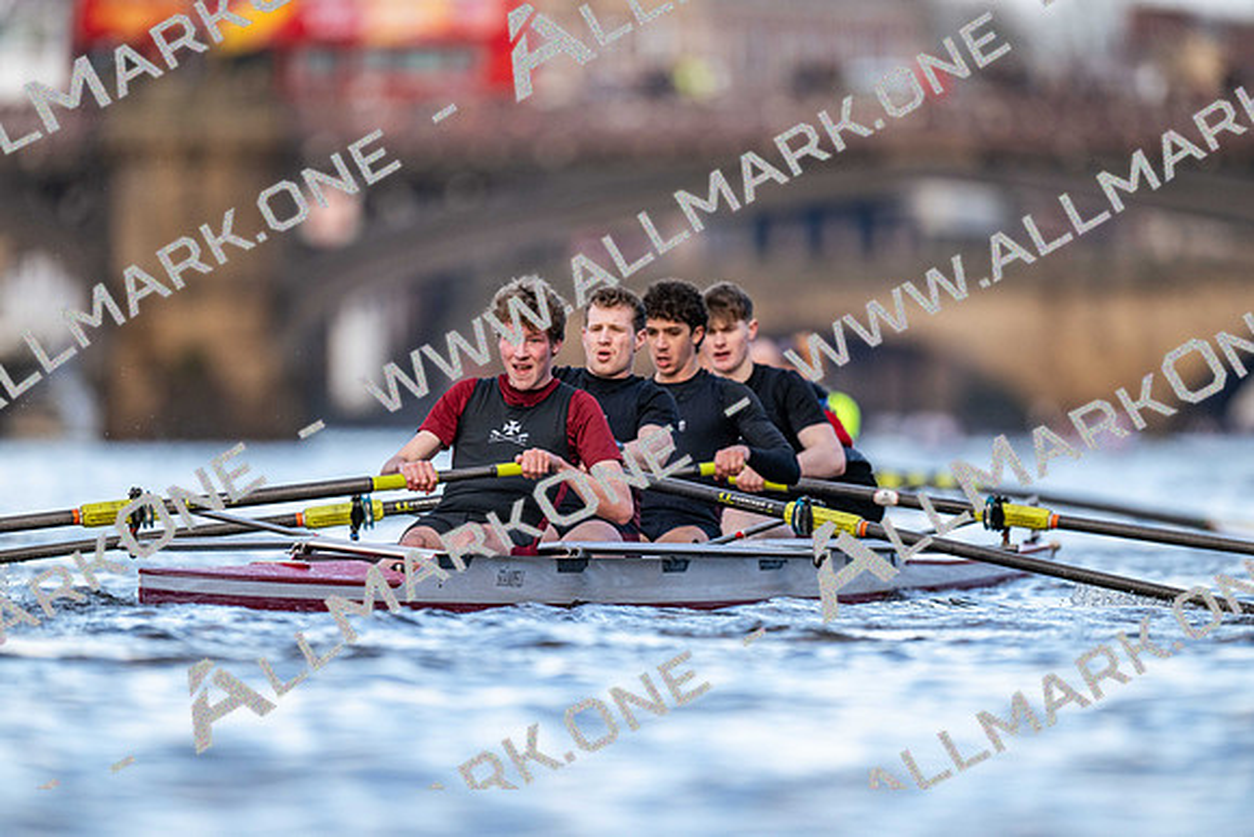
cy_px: 418
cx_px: 627
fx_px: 20904
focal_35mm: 600
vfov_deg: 2.3
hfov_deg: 3.4
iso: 1600
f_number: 4
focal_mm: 600
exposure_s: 1/2500
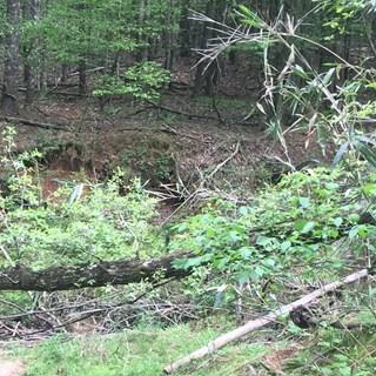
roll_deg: -1.6
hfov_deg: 20.5
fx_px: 1008
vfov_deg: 20.3
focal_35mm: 82
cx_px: 1
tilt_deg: -14.3
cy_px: 396
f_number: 2.2
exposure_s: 1/120
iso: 32
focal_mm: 4.15
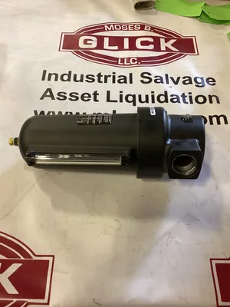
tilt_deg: -59.5
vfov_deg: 58.4
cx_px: 115
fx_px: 275
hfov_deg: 45.4
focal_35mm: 31
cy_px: 154
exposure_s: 1/33
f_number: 2.4
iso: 320
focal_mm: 3.3
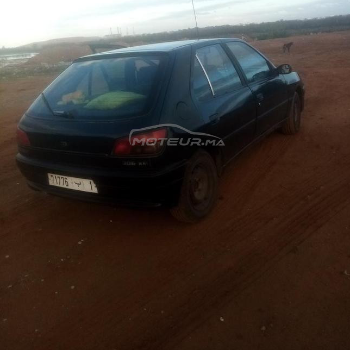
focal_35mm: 31
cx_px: 177
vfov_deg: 52.1
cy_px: 135
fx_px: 355
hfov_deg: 52.5
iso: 104
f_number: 1.8
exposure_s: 1/412
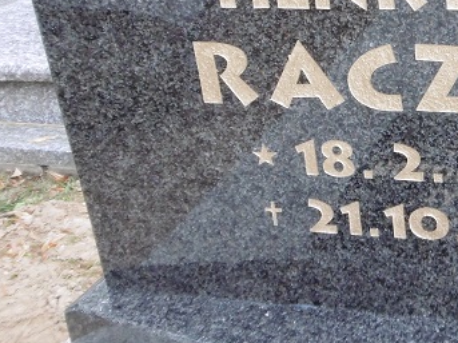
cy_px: 64
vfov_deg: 25.6
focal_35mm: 56
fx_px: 741
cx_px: 477
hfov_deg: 31.3
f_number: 3.1
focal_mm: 4.3
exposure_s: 1/60
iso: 200
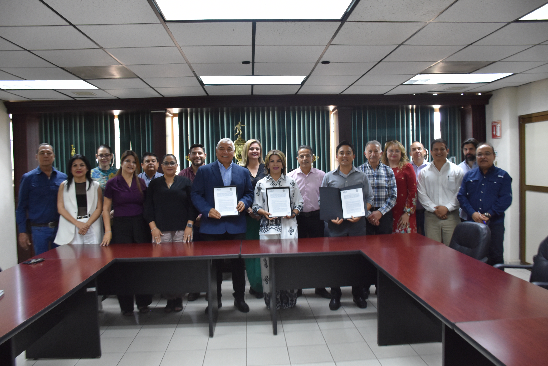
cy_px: 183
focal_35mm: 30
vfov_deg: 43.6
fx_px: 457
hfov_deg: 61.9
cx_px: 274
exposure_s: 1/60
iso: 1400
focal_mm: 20
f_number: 4
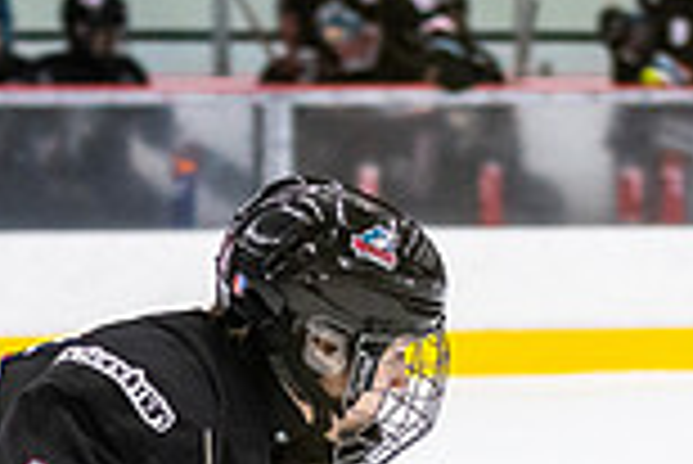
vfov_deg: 3.4
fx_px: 7688
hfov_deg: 5.2
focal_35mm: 399
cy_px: 660
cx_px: 207
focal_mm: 70
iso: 1600
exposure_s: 1/640
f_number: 2.8
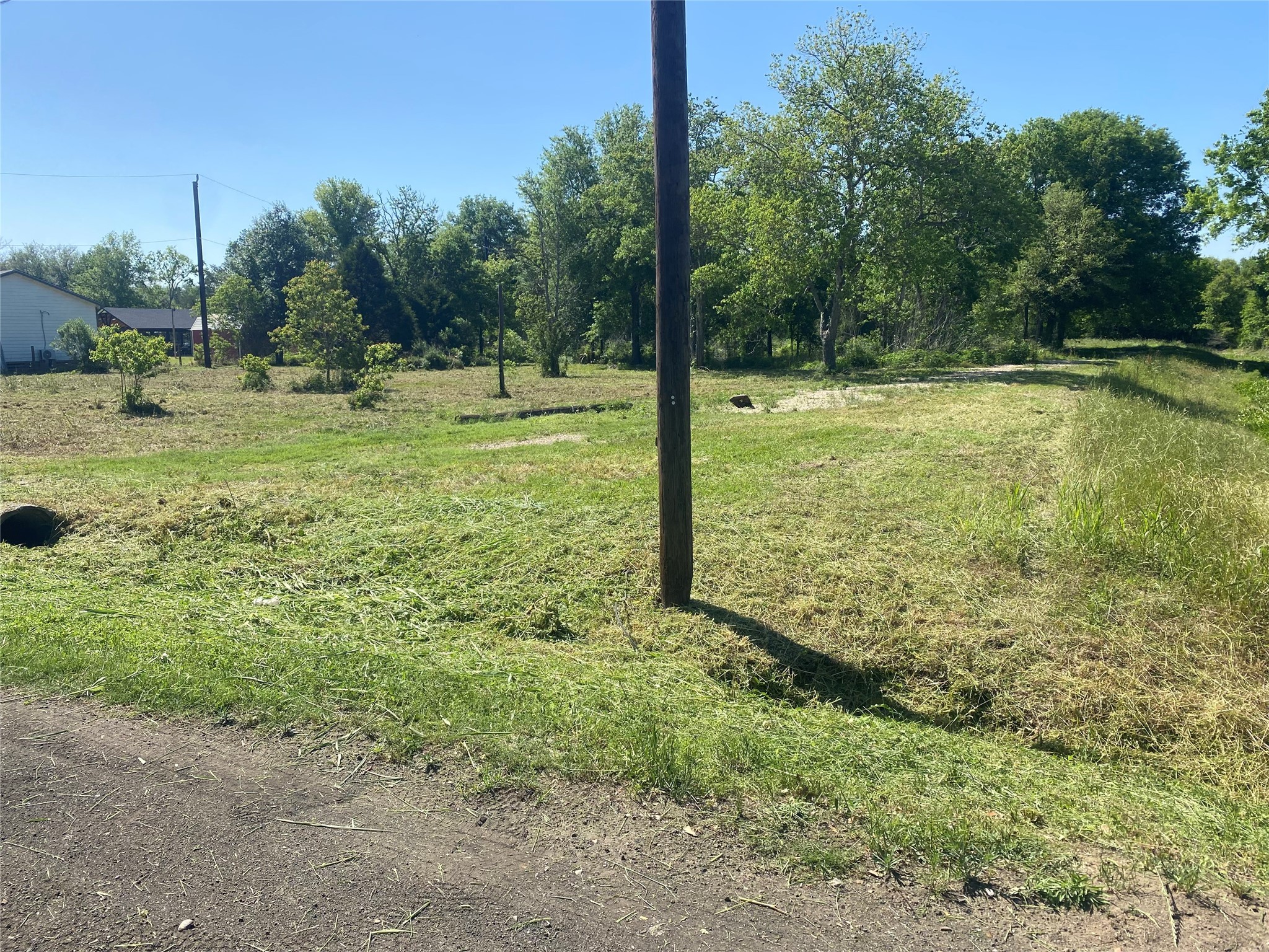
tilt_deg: -8.2
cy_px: 476
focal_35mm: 26
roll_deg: +0.6
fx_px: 953
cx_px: 634
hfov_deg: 67.3
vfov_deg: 53.1
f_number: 1.8
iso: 32
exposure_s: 1/2358
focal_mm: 4.25
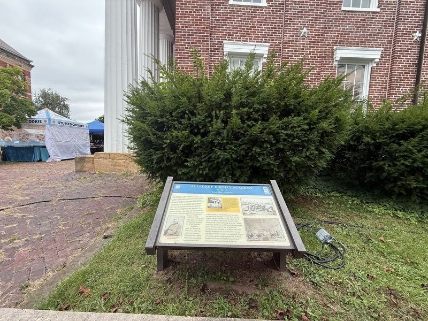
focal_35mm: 14
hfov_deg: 102.1
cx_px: 214
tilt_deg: -4.2
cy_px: 160
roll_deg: -3.4
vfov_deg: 85.7
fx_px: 173
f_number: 2.2
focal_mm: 2.22
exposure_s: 1/239
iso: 50
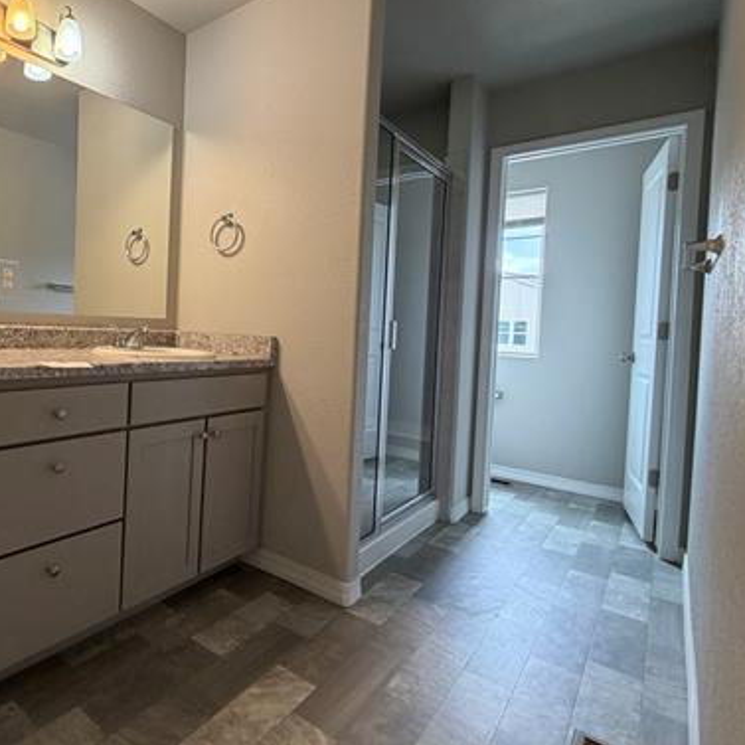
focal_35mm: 21
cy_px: 335
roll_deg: -1.9
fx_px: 511
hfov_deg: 65.7
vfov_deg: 72.0
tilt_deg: -0.6
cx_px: 150
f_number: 2.2
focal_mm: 2.22
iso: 200
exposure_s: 1/120
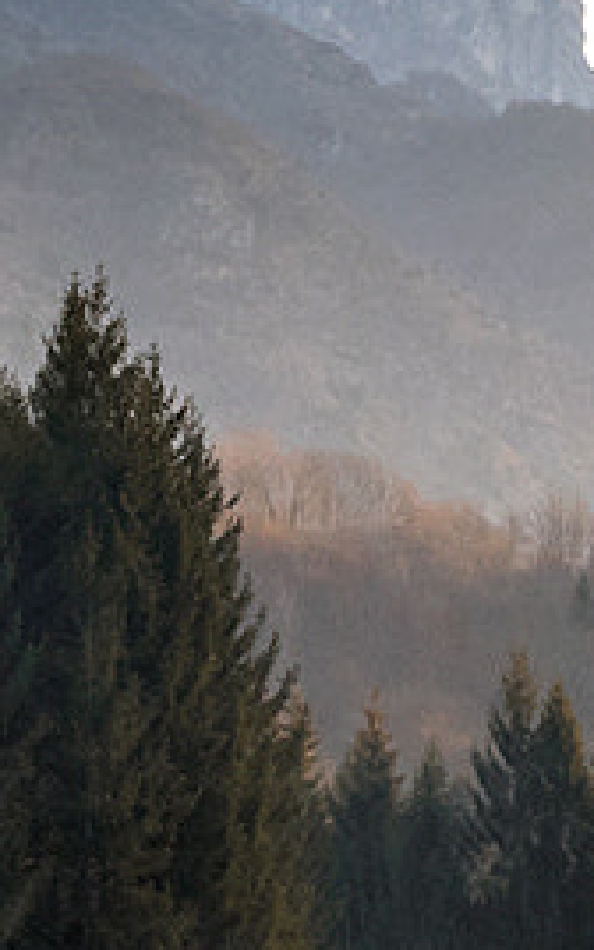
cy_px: 957
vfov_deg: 9.8
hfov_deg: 6.2
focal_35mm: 212
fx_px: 5494
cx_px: 534
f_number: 16
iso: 1000
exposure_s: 1/60
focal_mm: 35
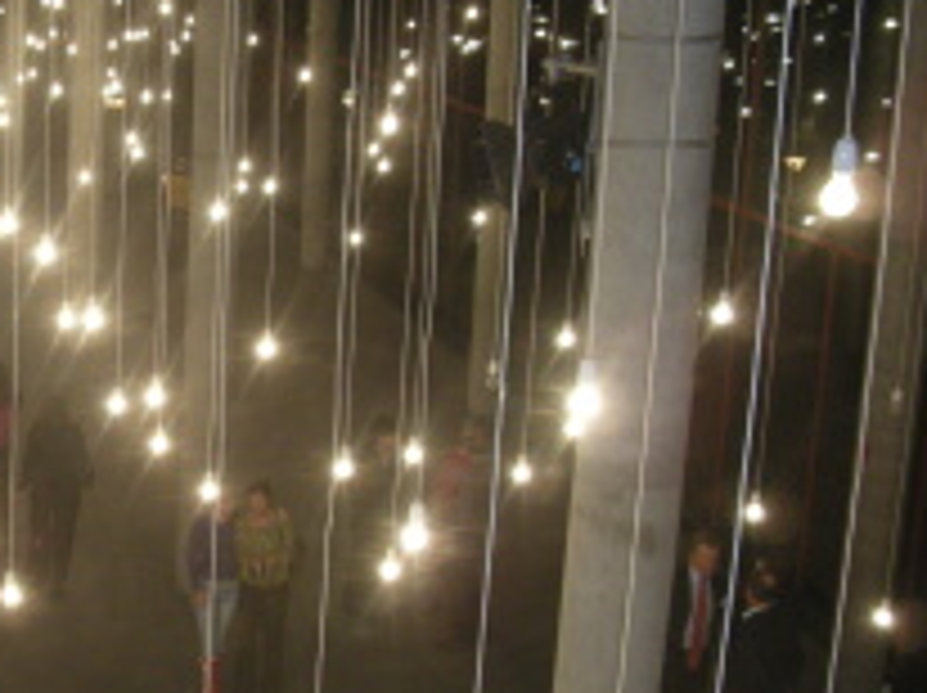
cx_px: 40
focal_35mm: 72
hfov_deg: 25.9
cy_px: 392
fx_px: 1926
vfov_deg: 20.4
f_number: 2.8
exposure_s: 1/45.6
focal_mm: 7.9
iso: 315
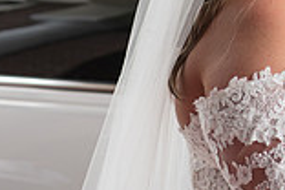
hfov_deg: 11.1
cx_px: 422
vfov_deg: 7.6
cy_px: -30
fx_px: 1417
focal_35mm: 179
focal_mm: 48
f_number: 2.8
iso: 64
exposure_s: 1/200
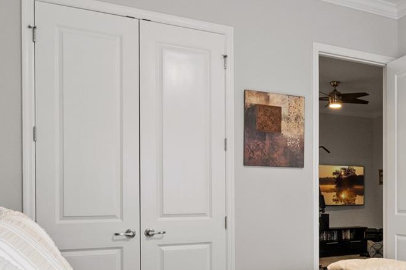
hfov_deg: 45.8
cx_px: 350
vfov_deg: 33.5
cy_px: 201
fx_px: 440
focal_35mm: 39
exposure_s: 1/4
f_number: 7.1
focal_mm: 16
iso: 500
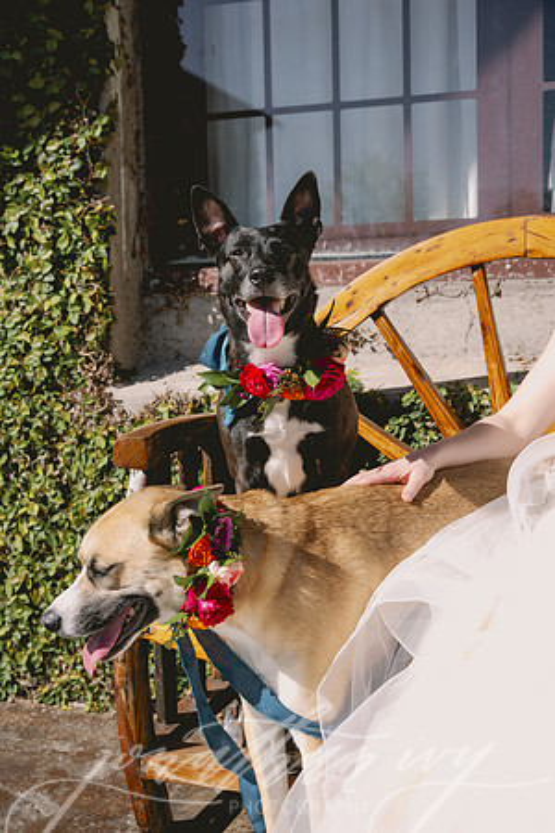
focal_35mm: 46
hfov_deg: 29.2
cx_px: 278
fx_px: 1064
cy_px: 416
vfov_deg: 42.7
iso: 100
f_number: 5
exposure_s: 1/2500
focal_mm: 46
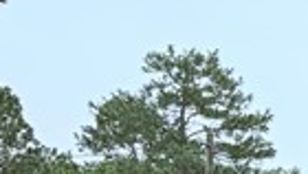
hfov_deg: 8.8
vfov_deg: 6.1
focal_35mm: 191
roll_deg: -0.8
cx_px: 981
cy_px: 410
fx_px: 1561
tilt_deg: +1.0
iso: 100
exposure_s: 1/1727
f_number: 1.78
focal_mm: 6.76
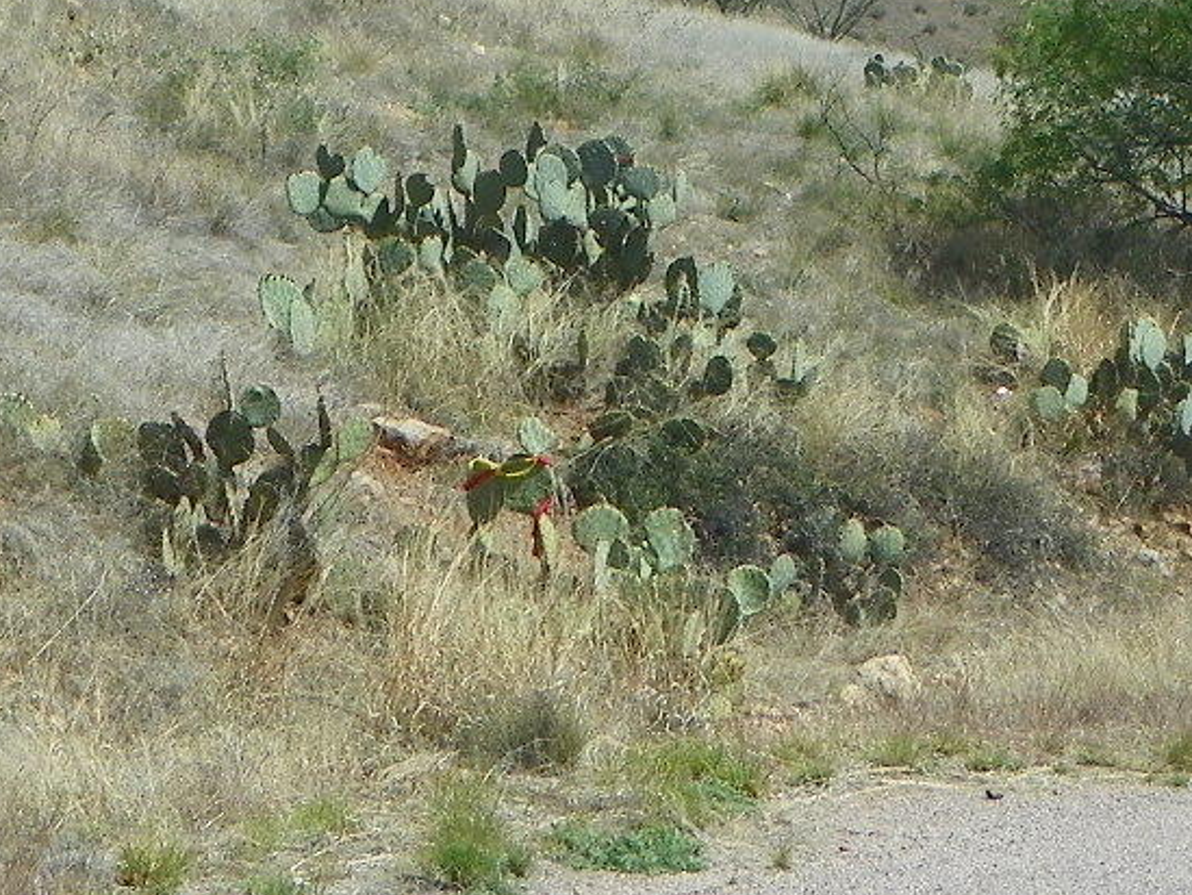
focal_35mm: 97
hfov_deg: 20.2
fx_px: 3341
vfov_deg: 15.0
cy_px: 24
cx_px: 584
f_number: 5.6
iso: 64
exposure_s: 1/400
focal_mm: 4.6
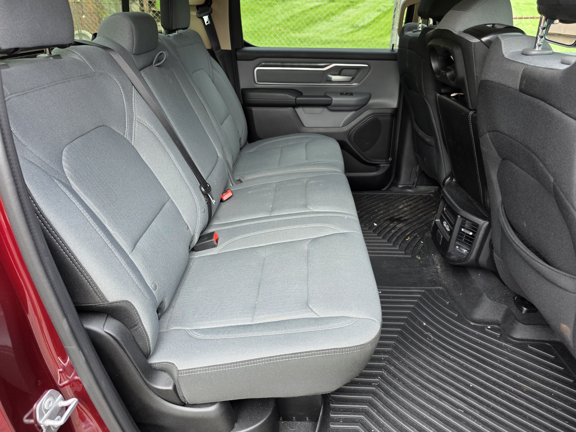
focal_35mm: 23
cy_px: 216
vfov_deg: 58.9
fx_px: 383
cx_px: 288
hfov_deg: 73.9
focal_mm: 6.3
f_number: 1.7
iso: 80
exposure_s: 1/180
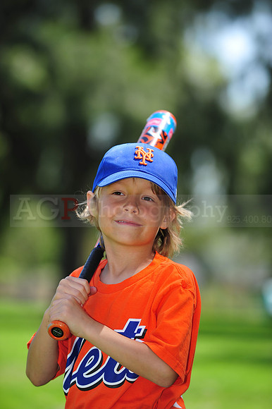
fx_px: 2269
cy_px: 204
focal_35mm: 200
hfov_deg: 6.9
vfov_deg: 10.3
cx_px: 136
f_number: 4.5
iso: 200
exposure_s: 1/640
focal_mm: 200
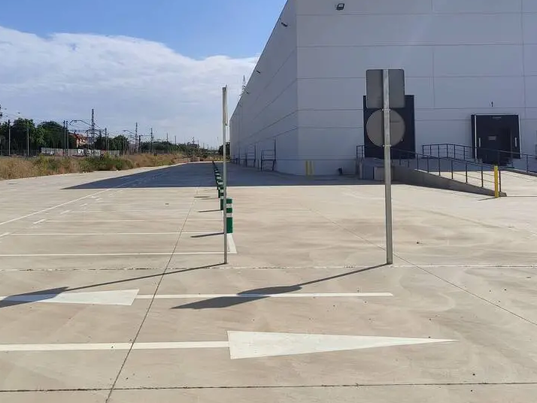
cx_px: 215
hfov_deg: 52.3
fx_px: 543
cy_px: 136
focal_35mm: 35
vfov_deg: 40.2
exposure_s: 1/1367
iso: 50
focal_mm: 5.95
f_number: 1.89
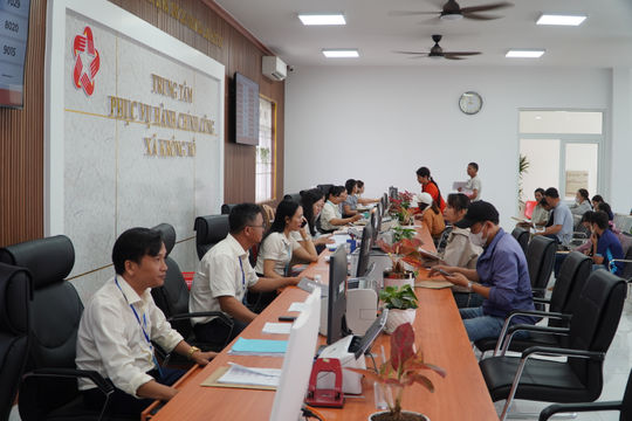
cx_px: 316
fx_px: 658
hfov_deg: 51.3
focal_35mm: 38
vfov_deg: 35.5
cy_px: 210
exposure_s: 1/40
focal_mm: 25
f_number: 4
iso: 160
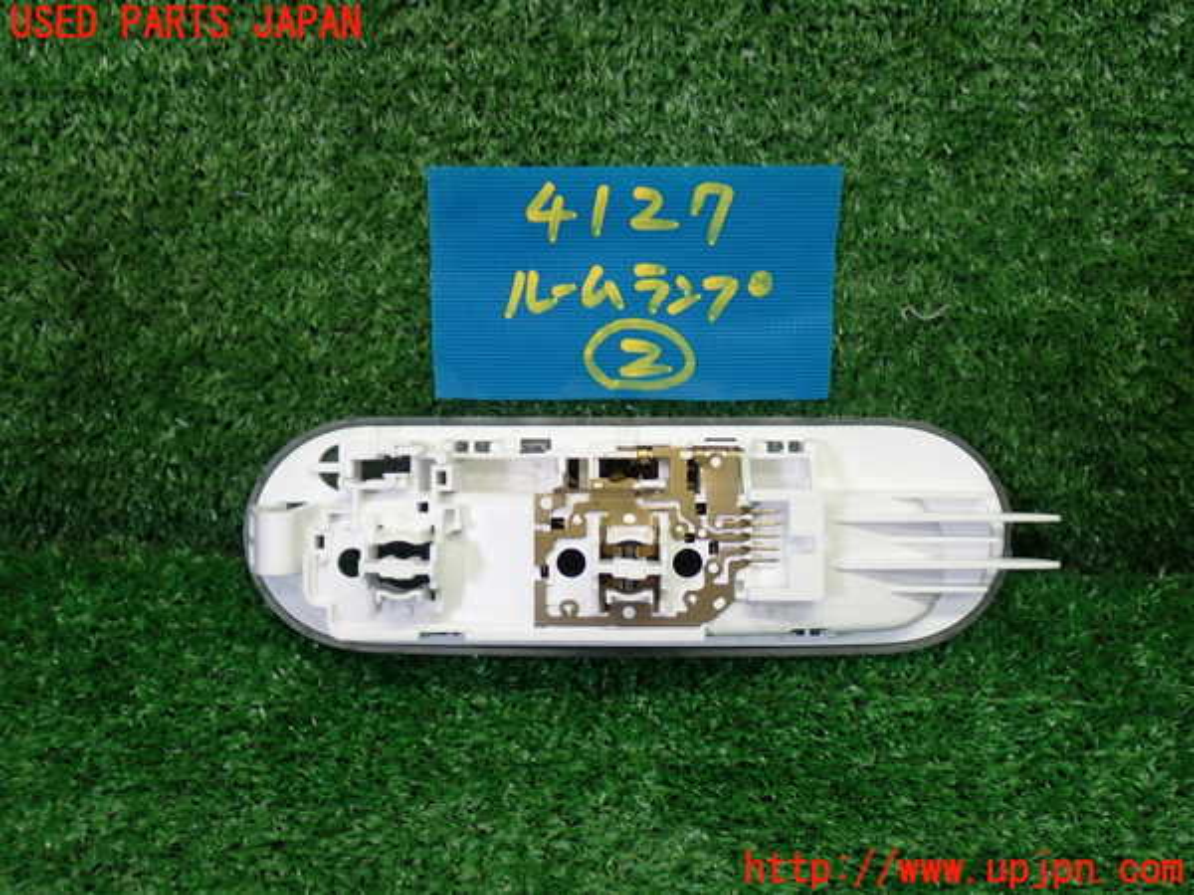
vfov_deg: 37.7
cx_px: 597
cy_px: 448
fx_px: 1311
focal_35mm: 38
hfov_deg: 49.0
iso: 200
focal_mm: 6.83
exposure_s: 1/60
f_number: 2.7
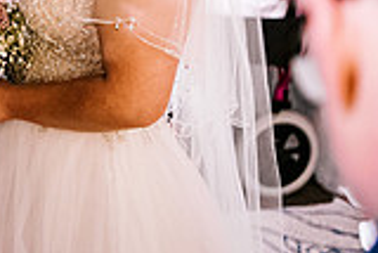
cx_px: -198
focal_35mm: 127
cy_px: -115
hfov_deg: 14.9
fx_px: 1335
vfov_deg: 10.5
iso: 2500
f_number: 1.4
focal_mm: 35
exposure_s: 1/250
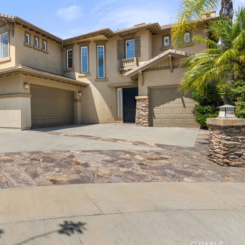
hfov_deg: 58.5
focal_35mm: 25
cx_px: 52
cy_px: 110
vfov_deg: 62.8
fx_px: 200
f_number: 9
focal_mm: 17
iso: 320
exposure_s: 1/640
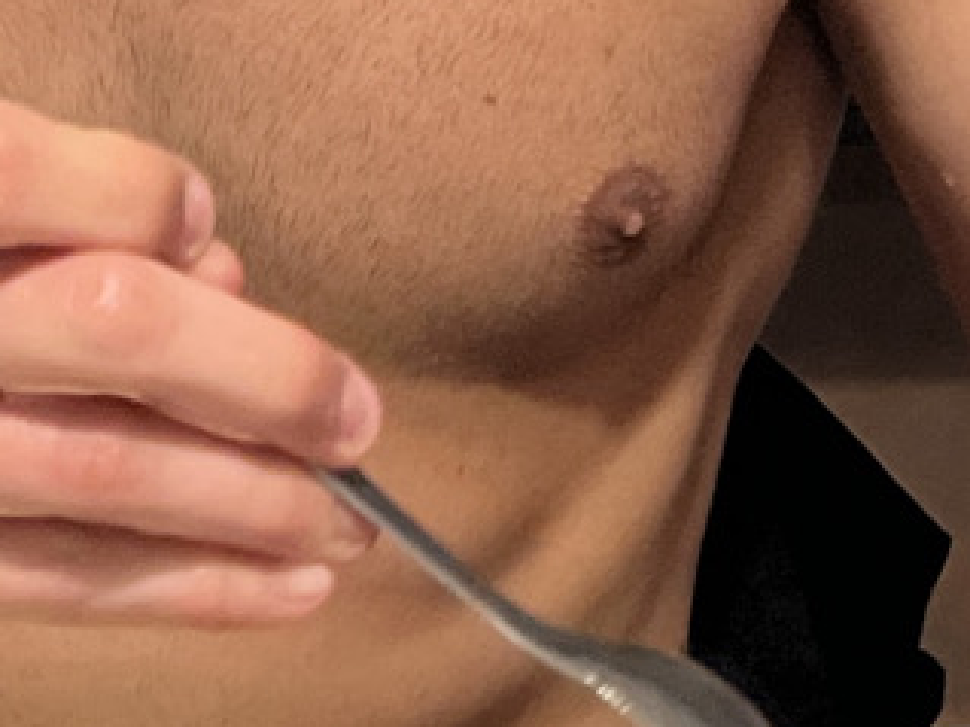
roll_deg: -1.3
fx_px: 4566
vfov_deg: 9.0
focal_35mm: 163
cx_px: -97
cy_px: 785
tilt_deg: -18.0
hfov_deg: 11.9
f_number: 1.5
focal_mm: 5.7
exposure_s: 1/50
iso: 320
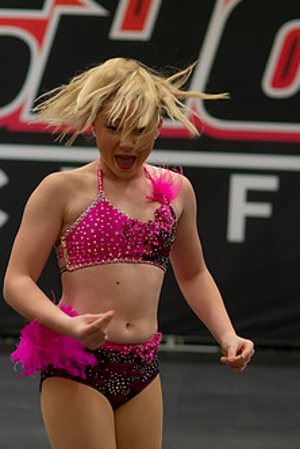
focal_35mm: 172
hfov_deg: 8.0
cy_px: 265
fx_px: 2145
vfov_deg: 11.9
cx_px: 128
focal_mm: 85
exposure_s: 1/640
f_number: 2
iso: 1600
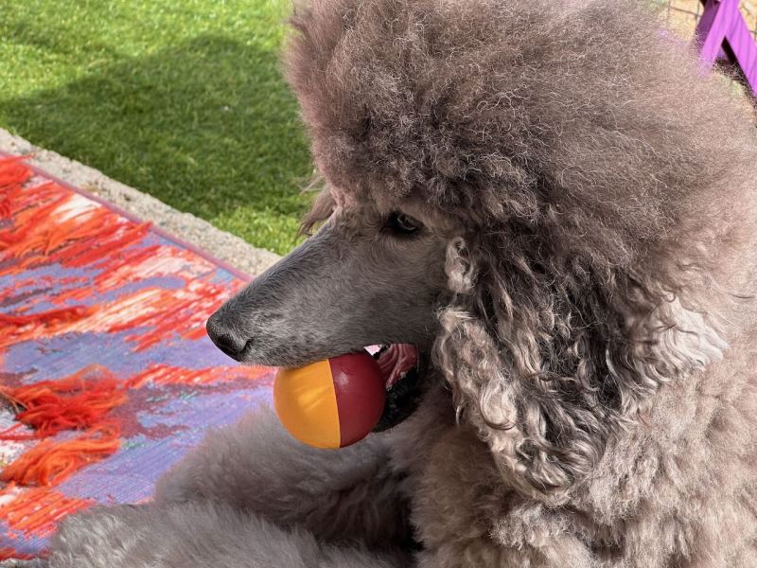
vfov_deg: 19.1
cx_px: 378
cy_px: 284
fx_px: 1684
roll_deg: +1.7
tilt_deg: -31.1
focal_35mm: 77
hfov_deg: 25.3
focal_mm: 9
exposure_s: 1/195
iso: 32
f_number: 2.8
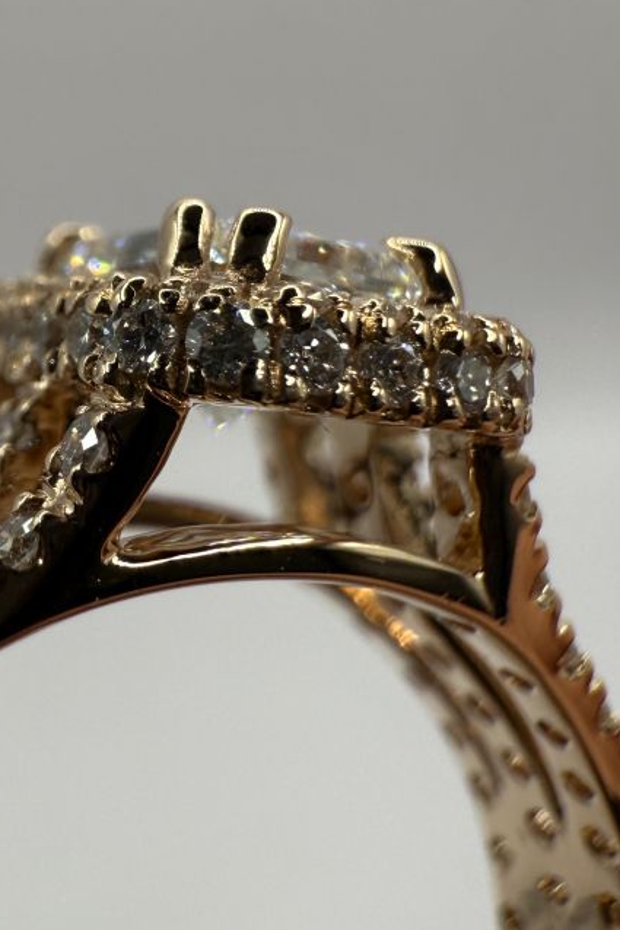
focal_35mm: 47
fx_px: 1213
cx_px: 104
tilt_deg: -36.1
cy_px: 426
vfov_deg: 41.9
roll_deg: -1.4
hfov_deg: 27.9
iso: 40
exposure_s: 1/502
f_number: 2.2
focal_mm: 2.22
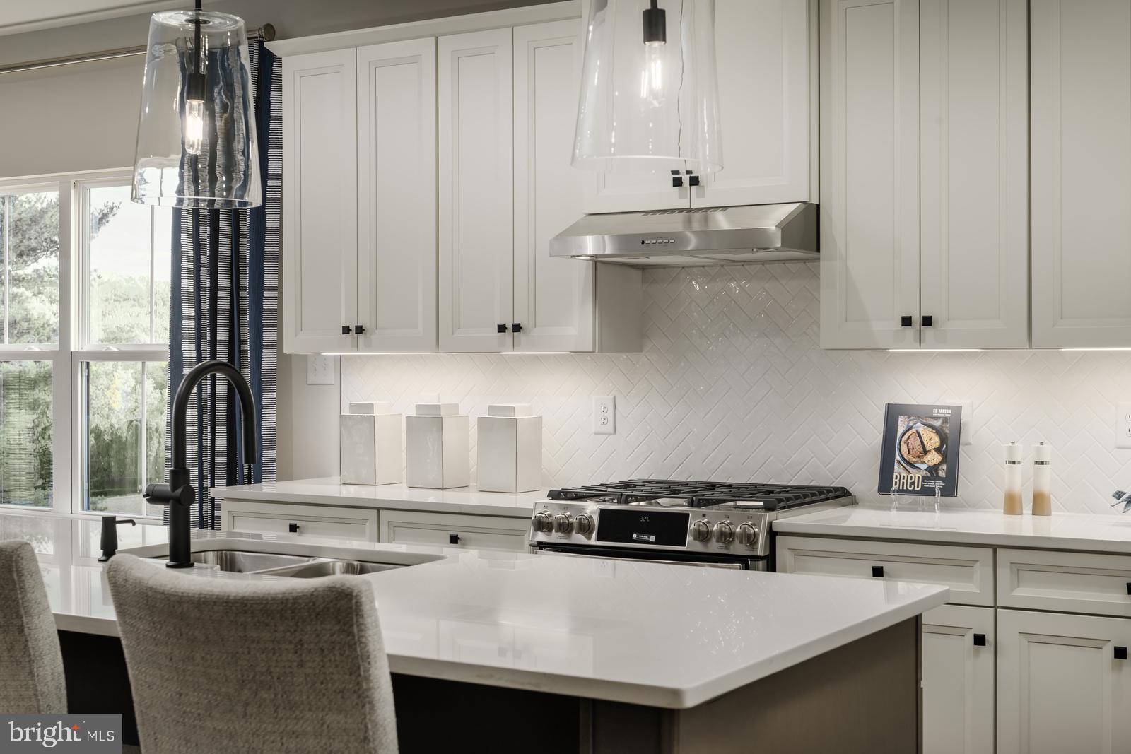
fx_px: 1571
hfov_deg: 39.6
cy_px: 377
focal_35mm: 50
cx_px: 566
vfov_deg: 27.0
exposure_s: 1/200
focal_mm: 50
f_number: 8
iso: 200
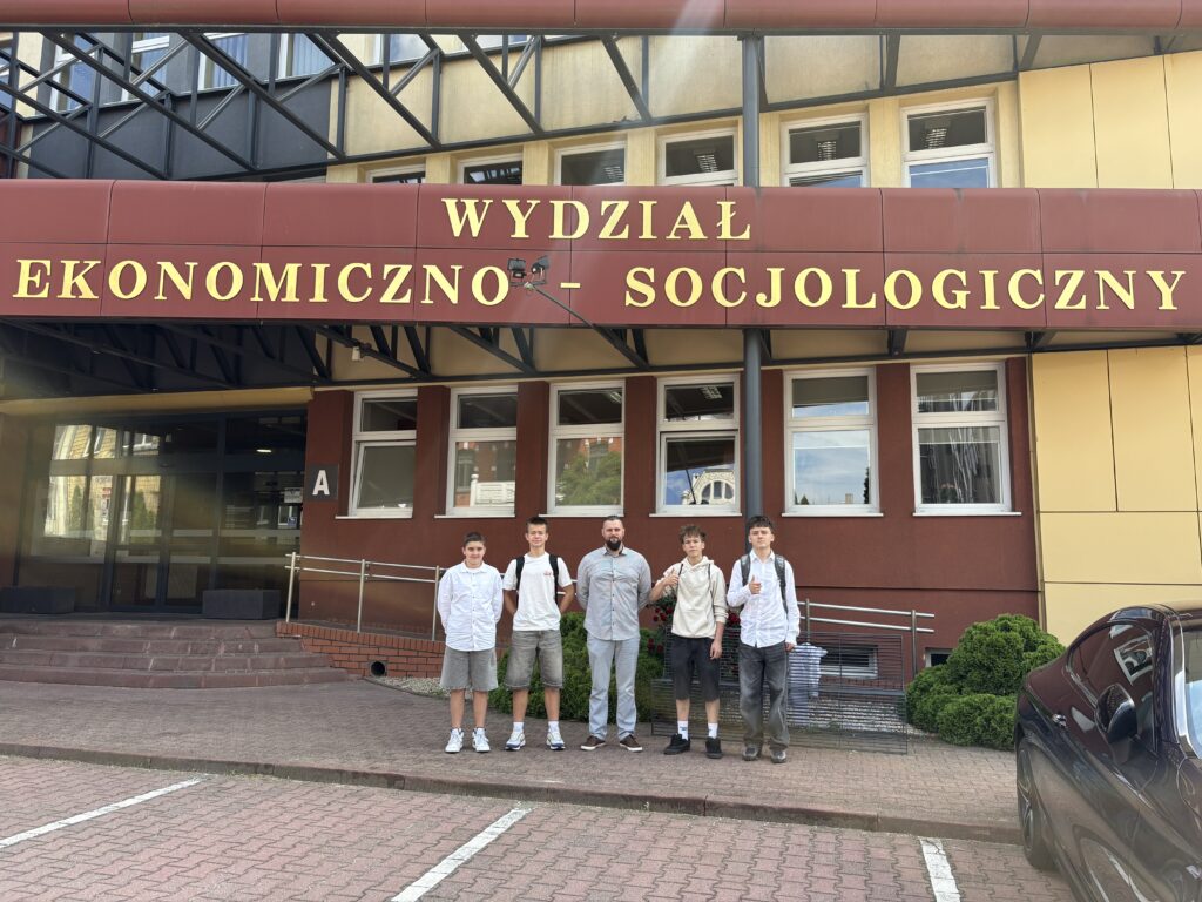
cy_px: 451
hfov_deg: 67.3
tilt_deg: +8.2
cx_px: 601
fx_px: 903
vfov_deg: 53.1
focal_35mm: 26
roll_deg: -0.7
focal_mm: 5.96
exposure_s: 1/623
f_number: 1.6
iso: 50
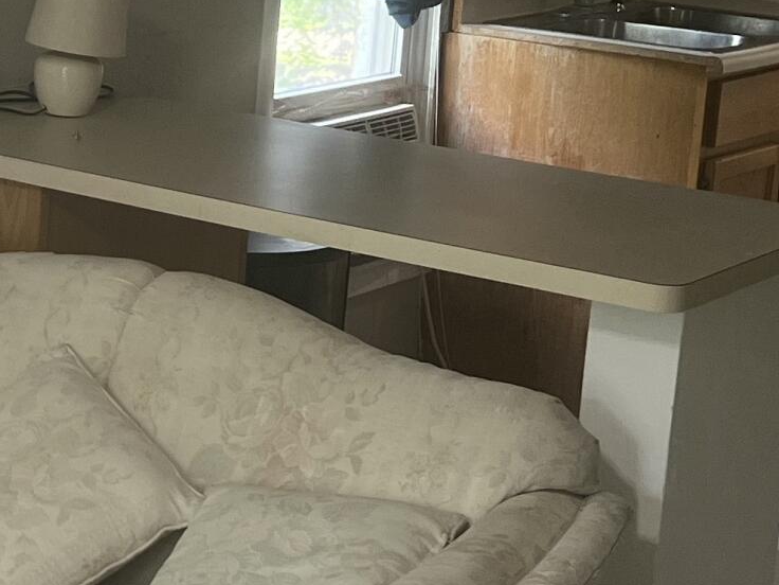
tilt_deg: -9.0
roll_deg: -2.1
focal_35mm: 106
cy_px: 85
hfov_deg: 17.4
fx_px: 2385
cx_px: -224
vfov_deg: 13.9
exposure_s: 1/120
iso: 80
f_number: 1.5
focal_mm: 5.7
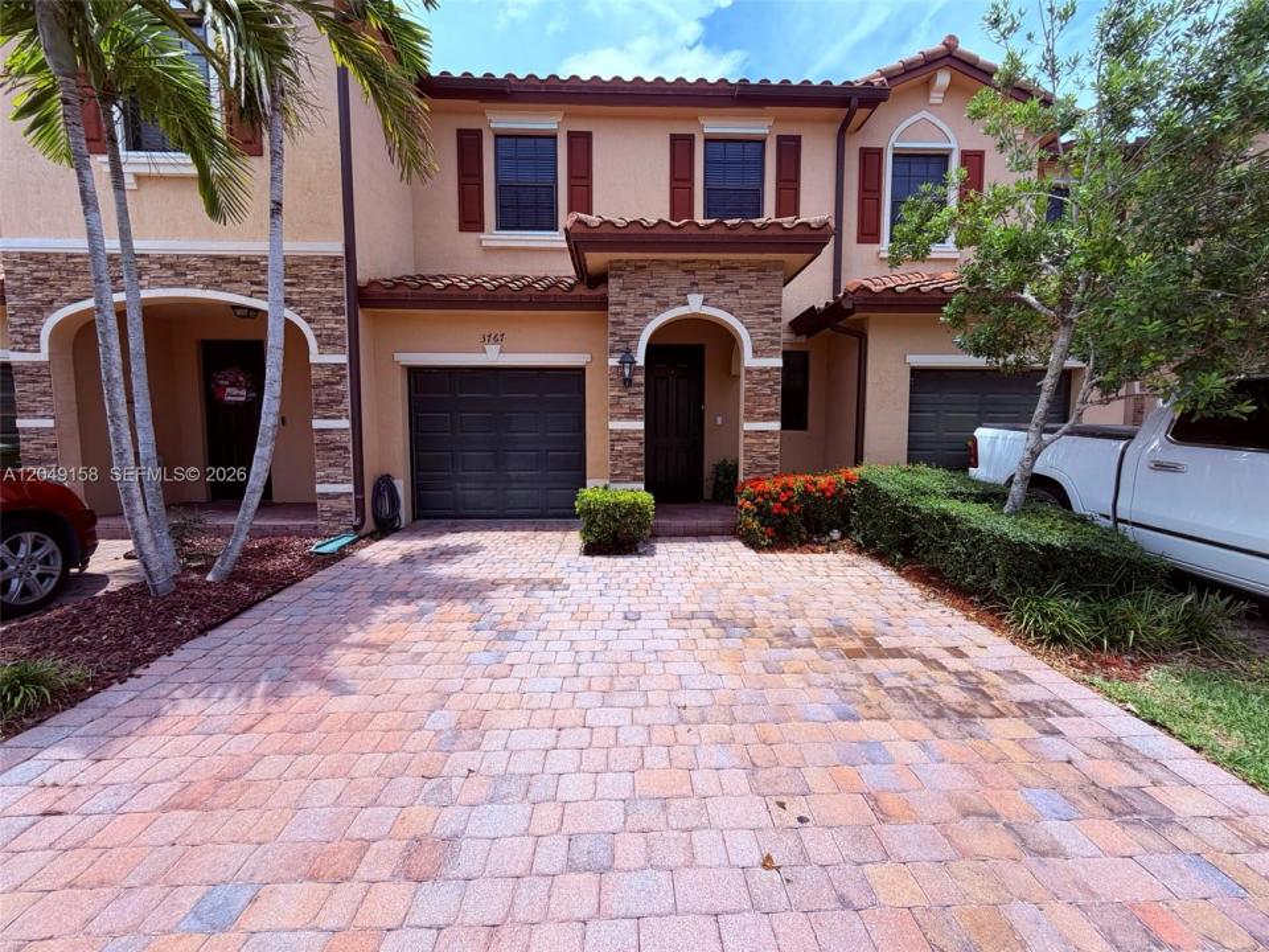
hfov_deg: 102.1
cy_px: 476
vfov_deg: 85.7
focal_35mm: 14
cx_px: 634
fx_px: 513
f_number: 2.2
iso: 40
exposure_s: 1/760
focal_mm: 2.22
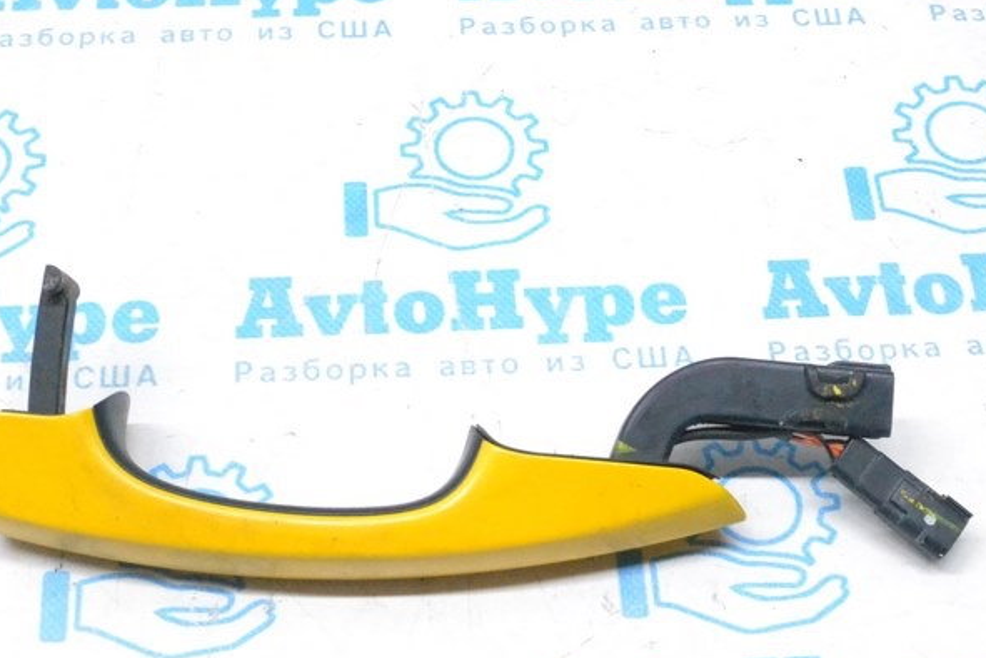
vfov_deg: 17.5
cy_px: 285
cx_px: 501
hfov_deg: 26.0
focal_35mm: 78
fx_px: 2136
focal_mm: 30
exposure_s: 1/160
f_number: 9
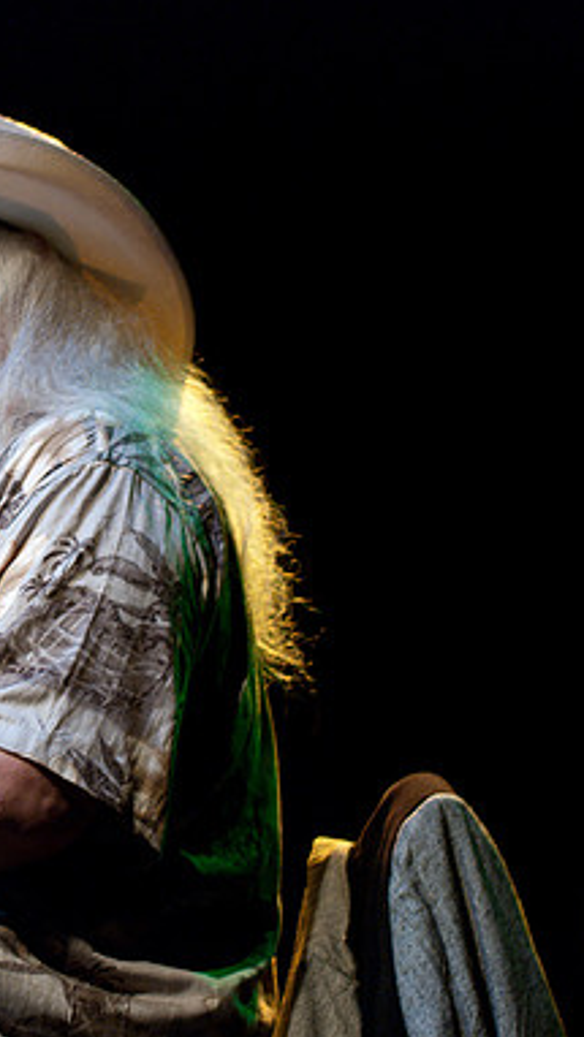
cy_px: 520
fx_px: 3275
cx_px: -160
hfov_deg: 10.0
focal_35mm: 119
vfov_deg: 18.0
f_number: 2.8
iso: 800
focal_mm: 50
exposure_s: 1/90
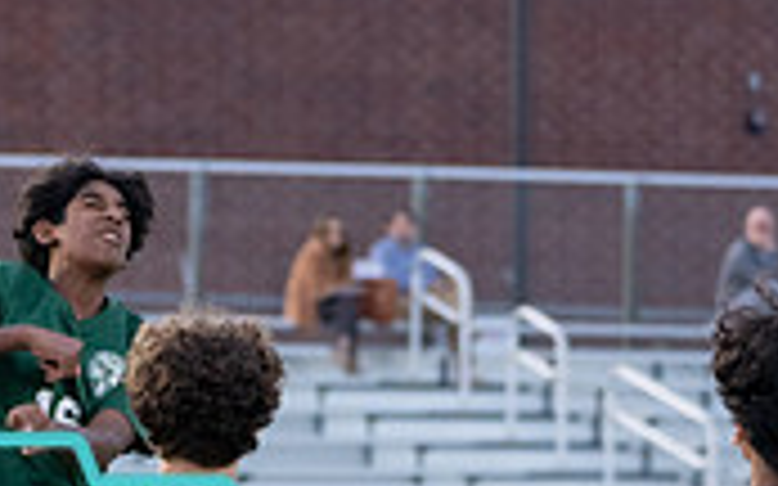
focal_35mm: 505
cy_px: 646
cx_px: -139
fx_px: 10704
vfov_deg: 2.6
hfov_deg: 4.2
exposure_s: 1/1250
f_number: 5
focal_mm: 148
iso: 2000
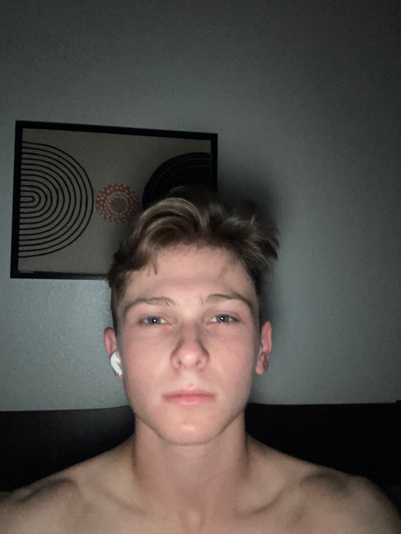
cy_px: 267
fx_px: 494
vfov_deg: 56.8
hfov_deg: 44.2
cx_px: 200
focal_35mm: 32
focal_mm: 2.87
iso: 1000
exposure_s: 1/16
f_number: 2.2
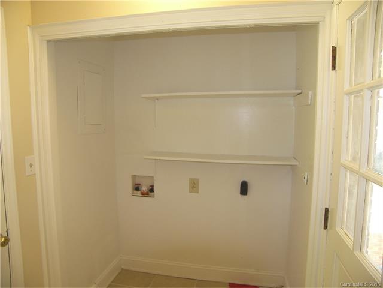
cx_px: 192
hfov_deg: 71.6
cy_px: 144
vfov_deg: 56.8
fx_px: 266
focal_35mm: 24
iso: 100
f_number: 2.8
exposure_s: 1/30
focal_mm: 5
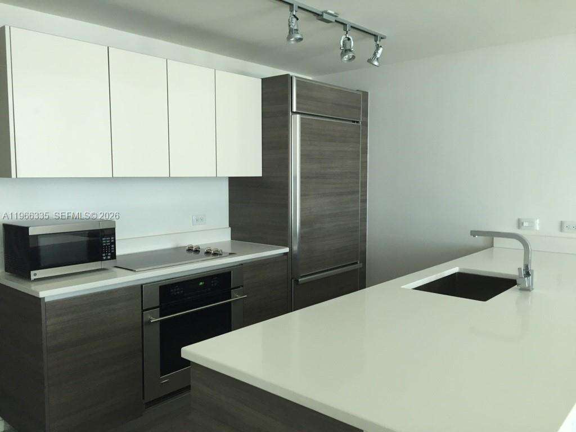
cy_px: 216
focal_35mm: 29
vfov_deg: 48.2
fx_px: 483
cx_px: 288
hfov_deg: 61.7
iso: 80
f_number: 2.2
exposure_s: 1/30
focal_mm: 4.15
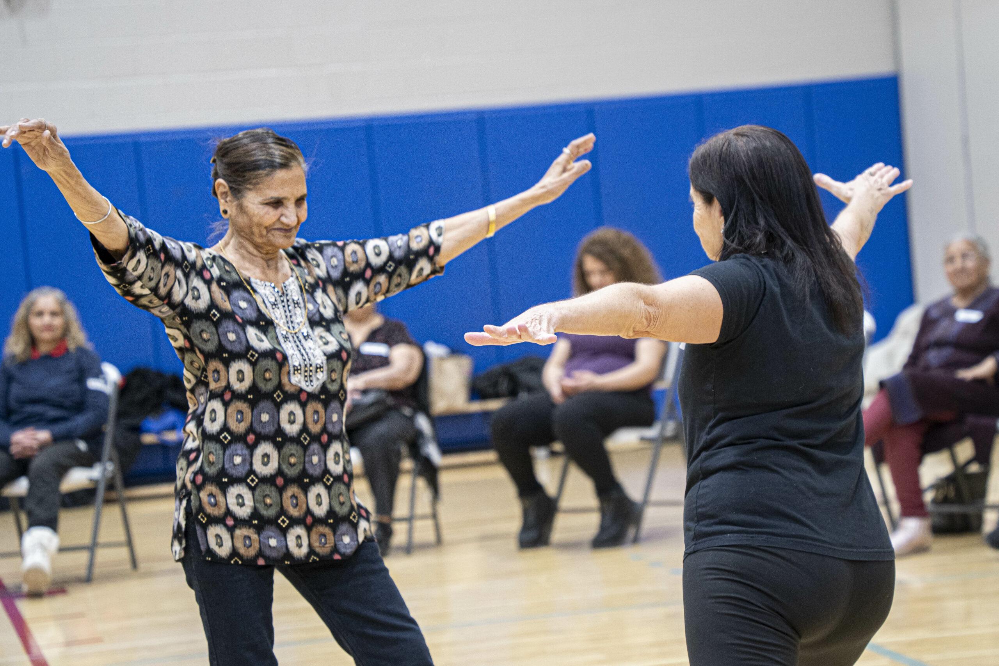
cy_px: 336
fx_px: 3589
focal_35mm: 129
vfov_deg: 10.6
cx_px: 572
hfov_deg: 15.8
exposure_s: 1/160
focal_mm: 113
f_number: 5
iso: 2000
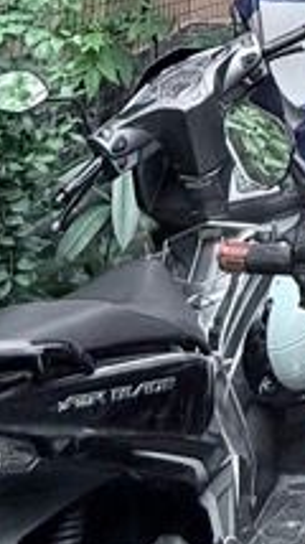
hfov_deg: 15.5
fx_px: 1052
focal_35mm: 73
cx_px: 424
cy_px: -460
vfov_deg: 20.0
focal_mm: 2.22
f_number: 2.2
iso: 50
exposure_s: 1/224
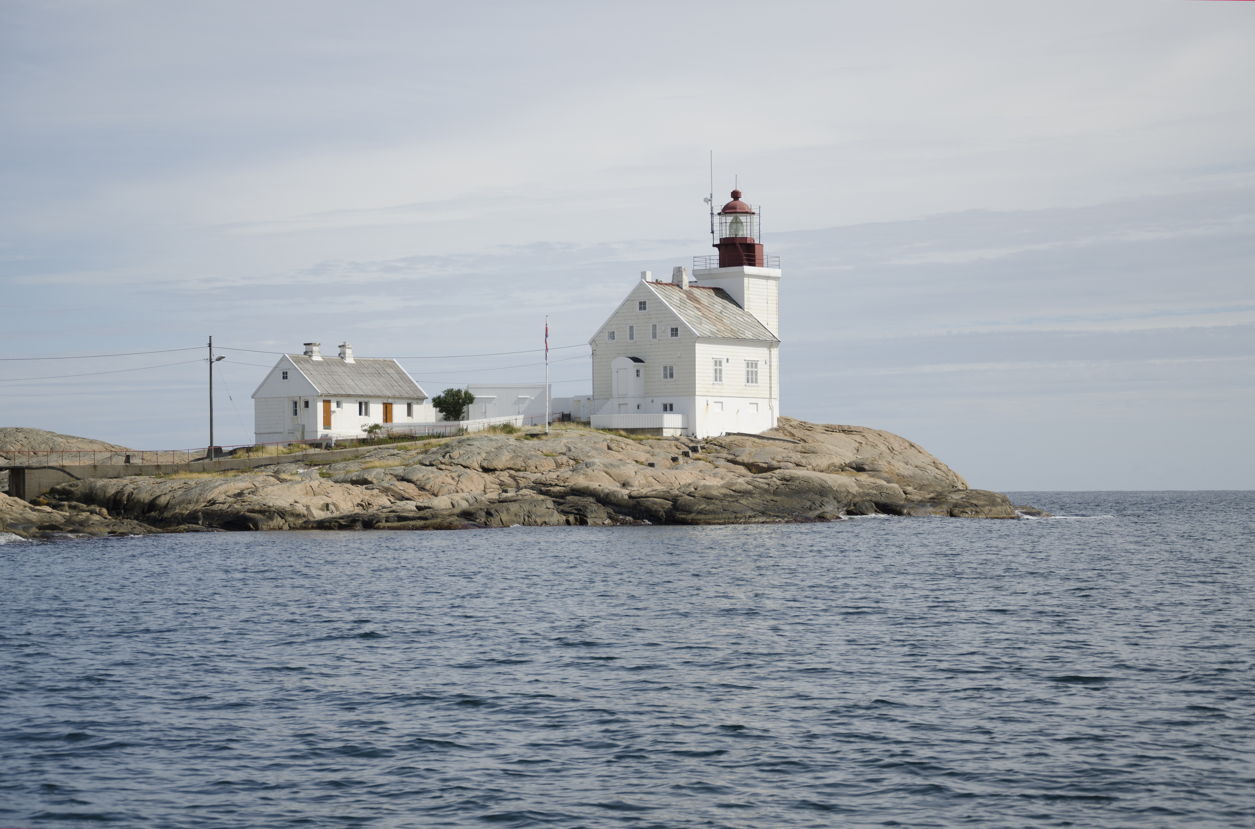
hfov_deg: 27.1
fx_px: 2607
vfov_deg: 18.1
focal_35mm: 75
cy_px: 414
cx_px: 628
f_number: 5.6
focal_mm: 50
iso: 100
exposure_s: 1/800
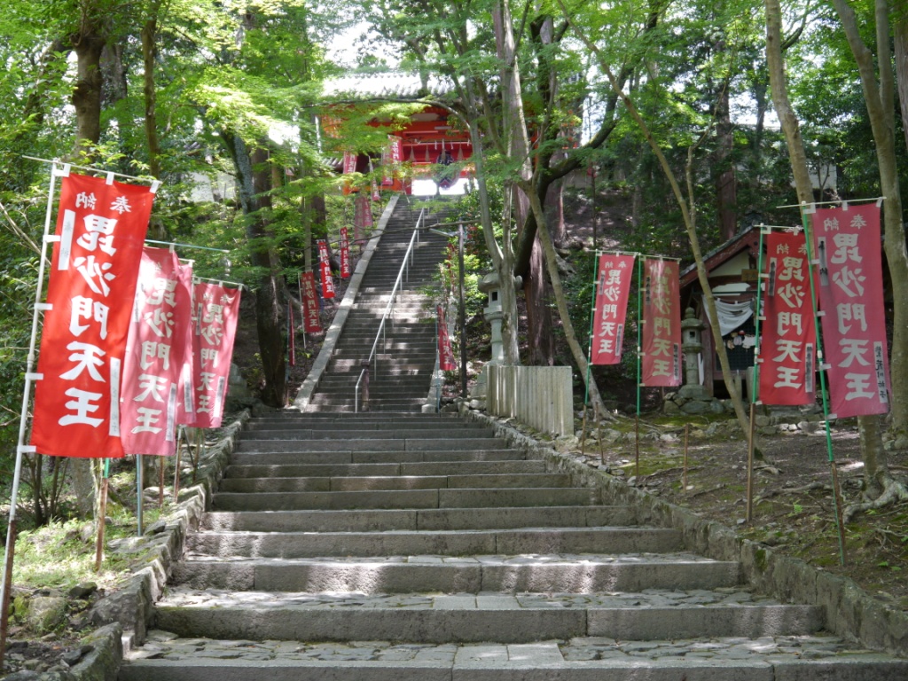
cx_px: 454
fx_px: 1312
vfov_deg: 29.1
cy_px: 340
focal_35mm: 50
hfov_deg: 38.2
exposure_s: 1/60
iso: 320
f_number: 4.6
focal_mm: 25
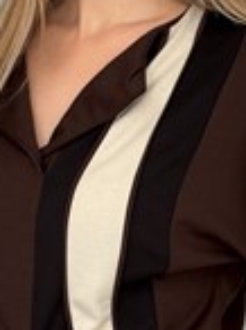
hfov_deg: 8.7
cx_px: 99
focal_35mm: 171
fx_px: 1625
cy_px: 258
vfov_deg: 11.5
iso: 100
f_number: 1.78
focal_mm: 6.76
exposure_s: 1/63
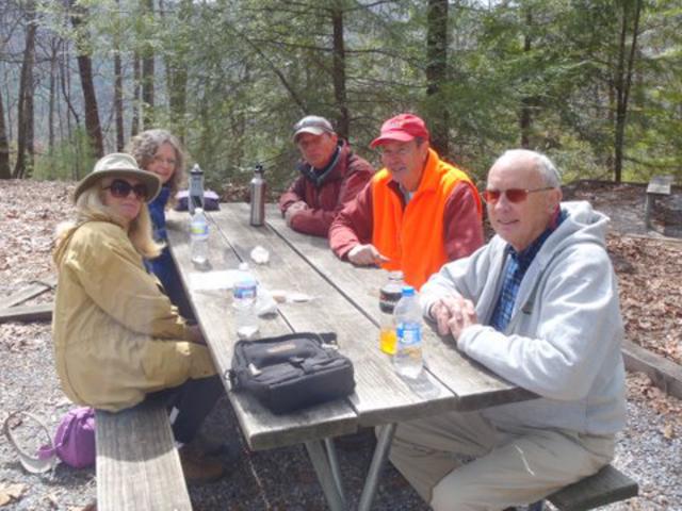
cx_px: 341
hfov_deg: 51.4
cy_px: 256
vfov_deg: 39.7
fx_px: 709
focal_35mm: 36
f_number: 4.5
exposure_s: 1/160
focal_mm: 6.45
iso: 80
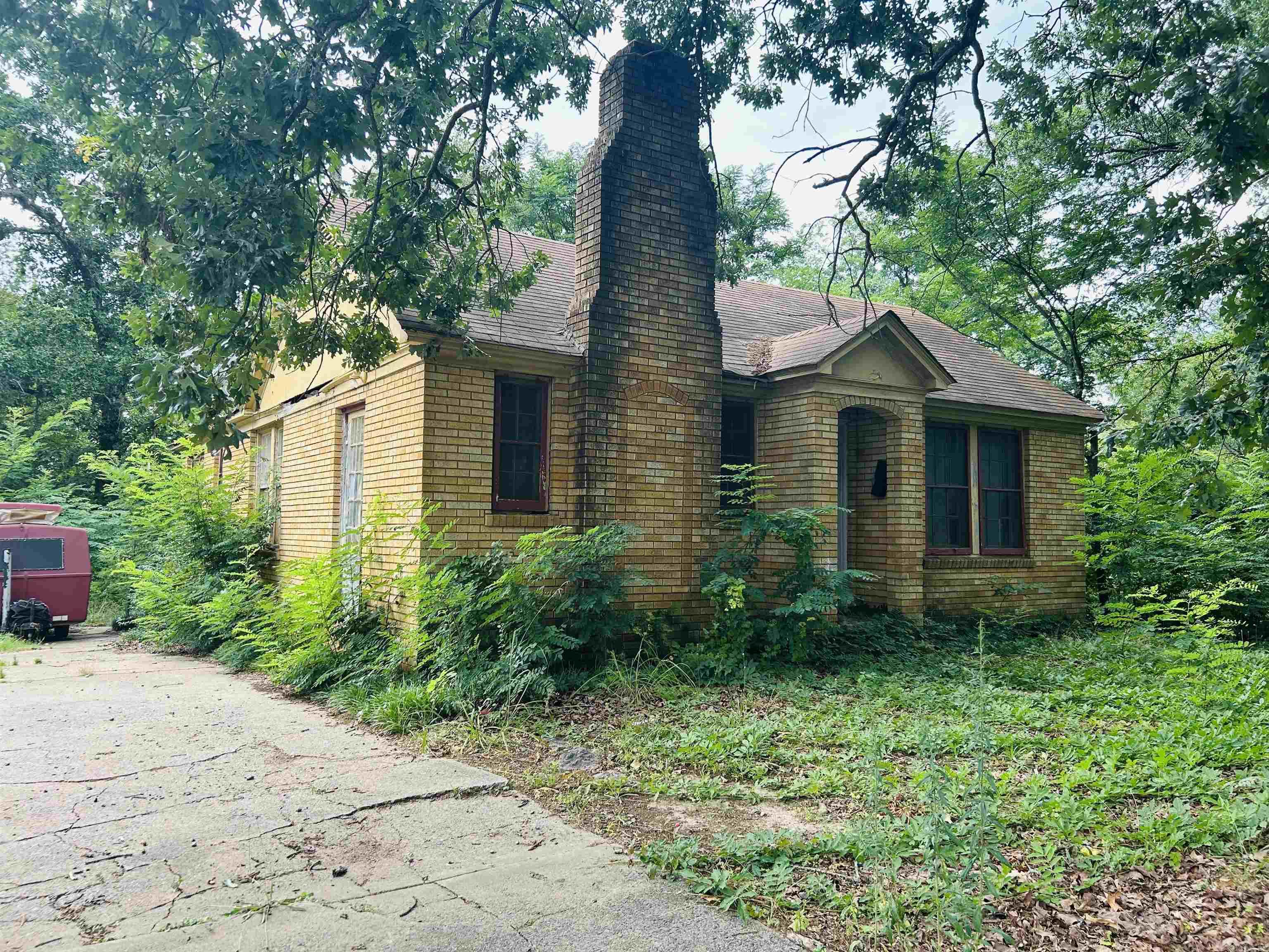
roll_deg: -1.0
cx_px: 634
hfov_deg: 67.3
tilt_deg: +2.9
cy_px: 476
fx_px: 953
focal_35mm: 26
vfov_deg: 53.1
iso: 50
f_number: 1.5
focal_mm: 5.7
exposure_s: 1/387
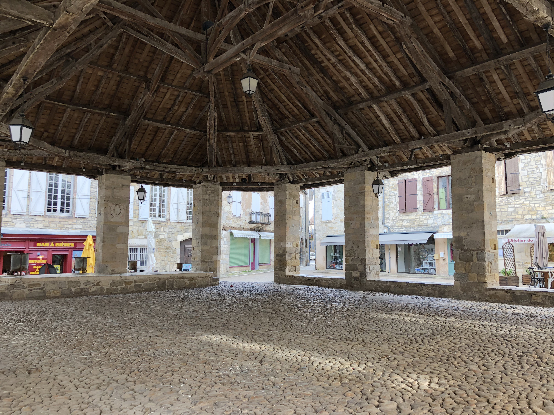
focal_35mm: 28
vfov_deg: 49.7
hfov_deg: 63.4
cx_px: 277
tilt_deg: +6.9
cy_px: 208
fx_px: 448
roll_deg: +0.4
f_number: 1.8
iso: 64
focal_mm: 4
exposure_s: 1/120
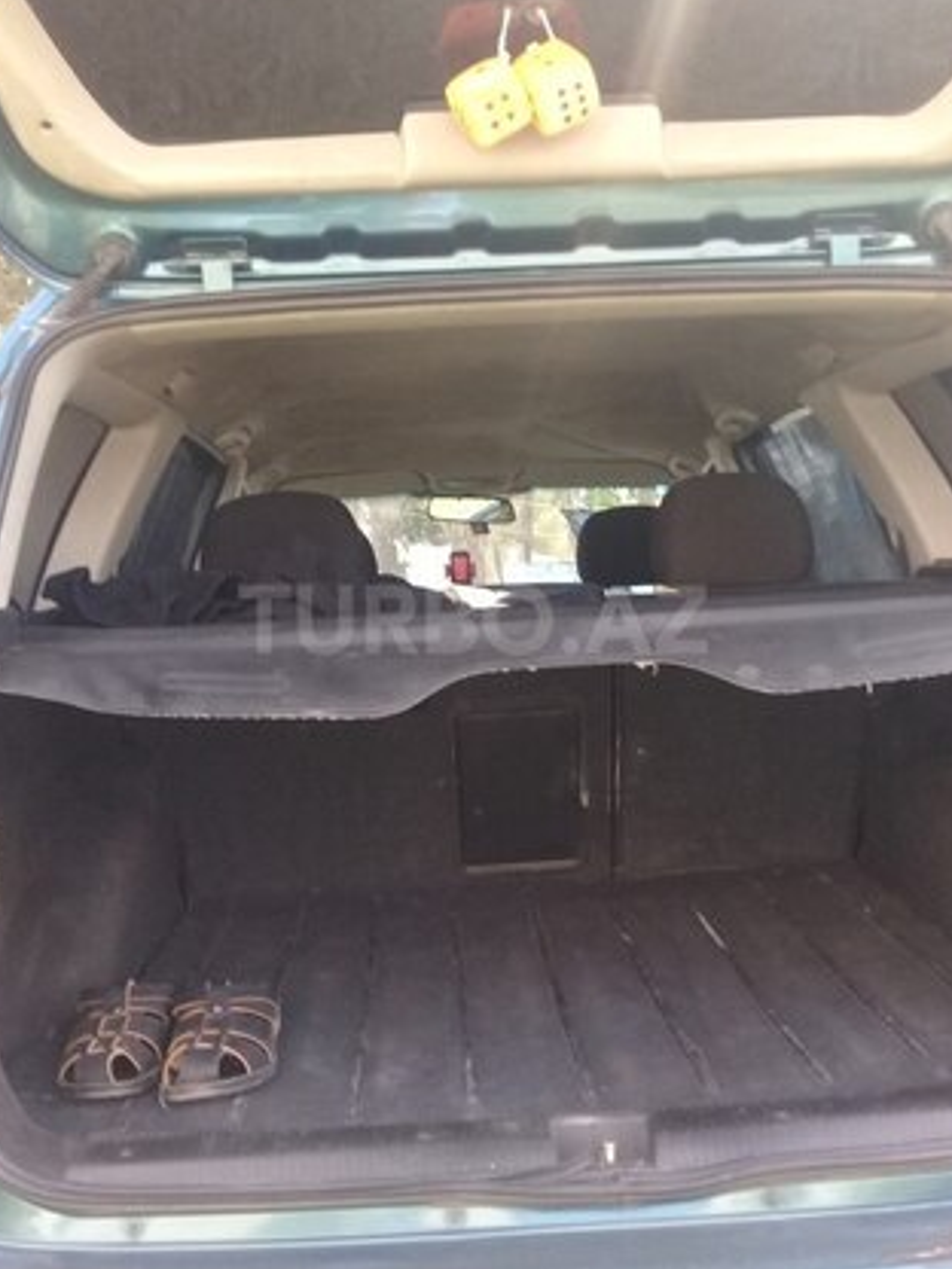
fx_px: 1357
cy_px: 619
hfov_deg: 38.7
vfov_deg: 50.1
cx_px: 473
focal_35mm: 37
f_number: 2.2
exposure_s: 1/100
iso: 80
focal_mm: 3.3
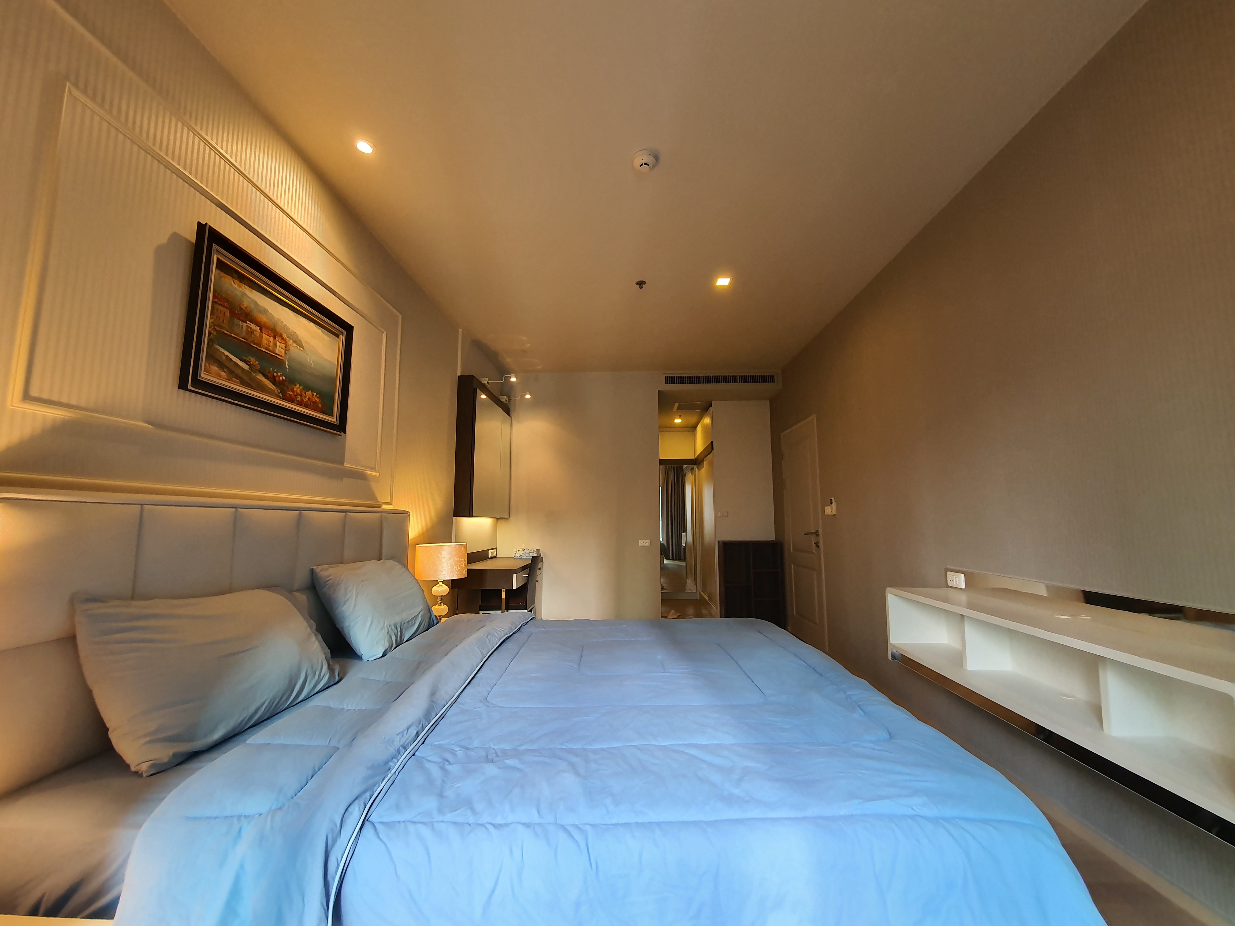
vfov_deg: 89.9
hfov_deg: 106.2
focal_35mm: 13
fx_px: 464
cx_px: 618
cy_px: 463
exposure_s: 1/50
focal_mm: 1.8
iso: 160
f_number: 2.2
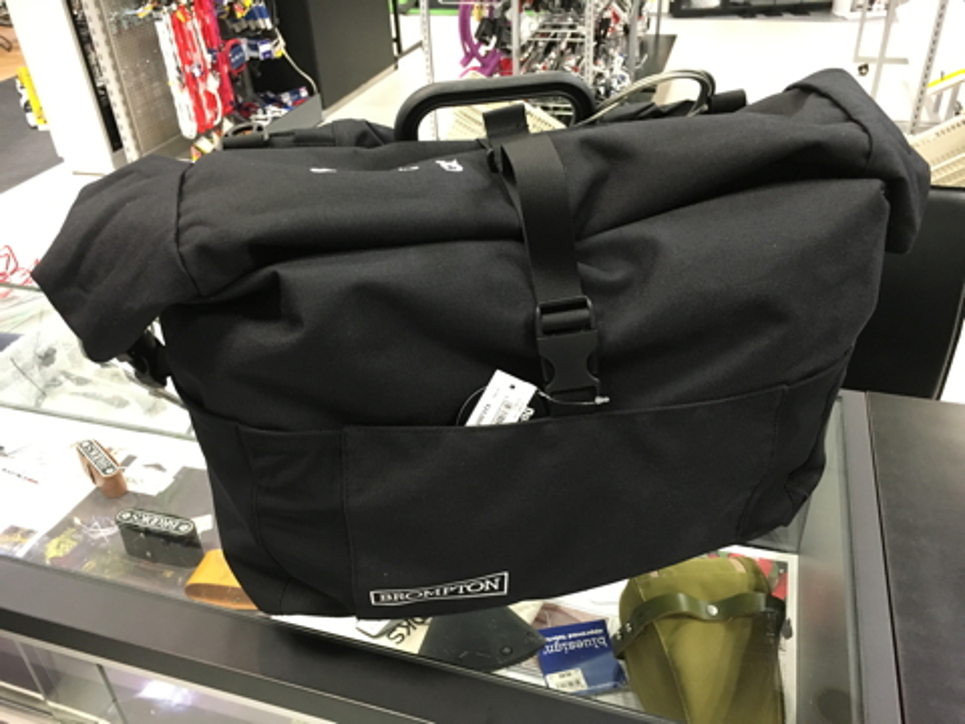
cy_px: 362
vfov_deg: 48.2
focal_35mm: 29
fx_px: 808
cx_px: 482
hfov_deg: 61.7
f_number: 2.2
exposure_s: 1/30
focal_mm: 4.15
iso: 160
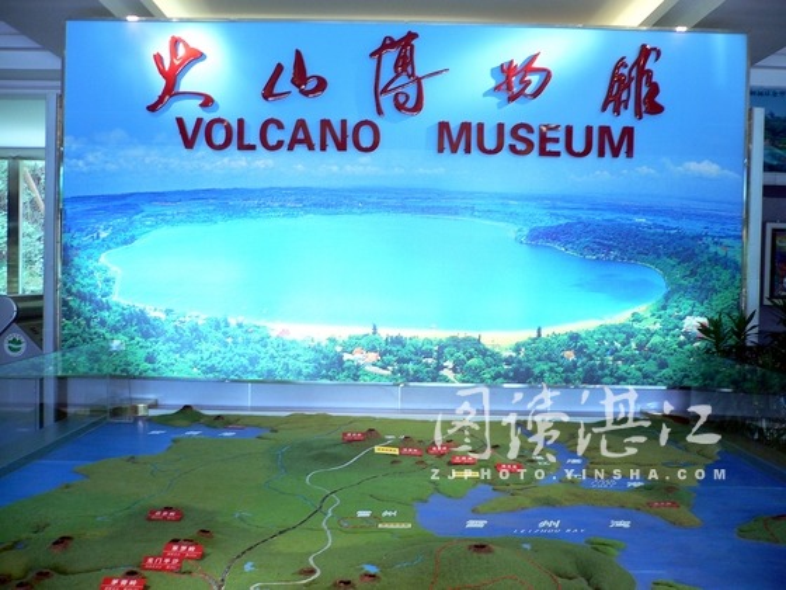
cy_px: 295
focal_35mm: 35
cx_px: 393
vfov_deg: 40.7
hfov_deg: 52.6
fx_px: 795
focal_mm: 5.8
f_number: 2.8
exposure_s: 1/10
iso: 150
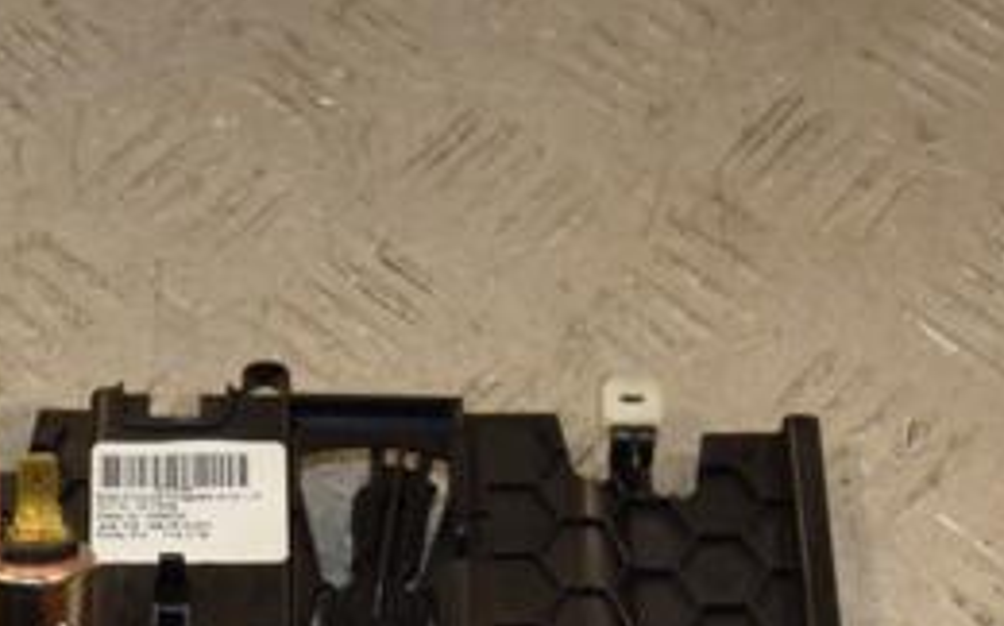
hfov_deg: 18.3
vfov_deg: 11.5
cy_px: 572
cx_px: 170
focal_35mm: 113
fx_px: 3089
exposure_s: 1/200
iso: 800
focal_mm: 32
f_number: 5.6
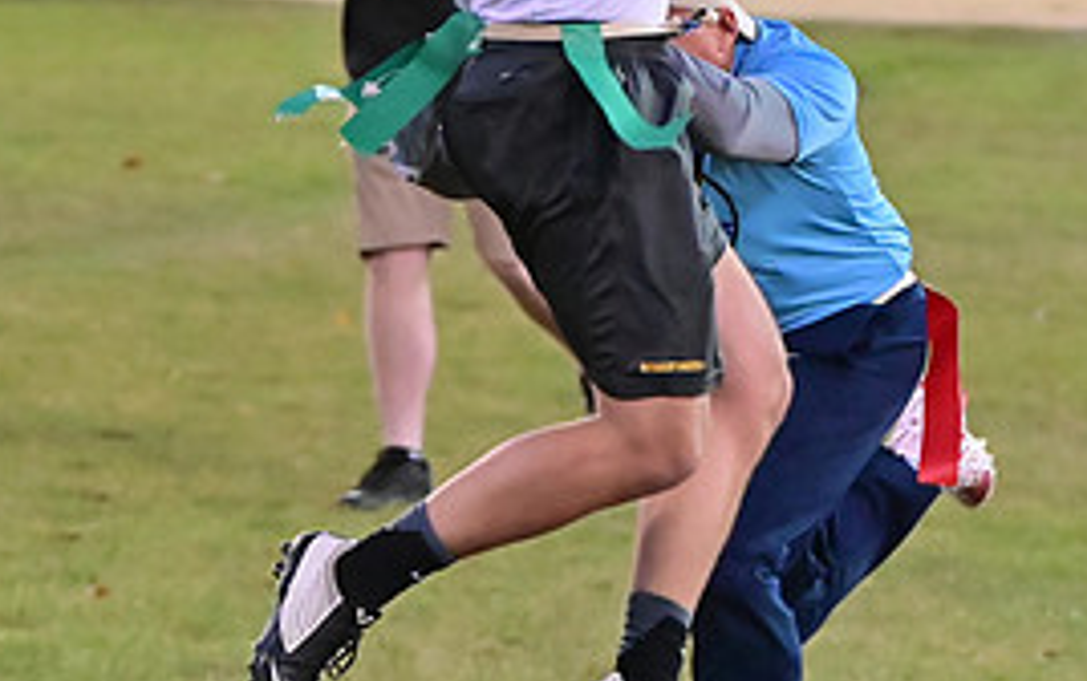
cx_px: 1018
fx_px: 10792
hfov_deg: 5.8
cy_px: 655
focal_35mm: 364
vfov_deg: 3.6
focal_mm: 110
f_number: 4
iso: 6400
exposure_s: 1/500
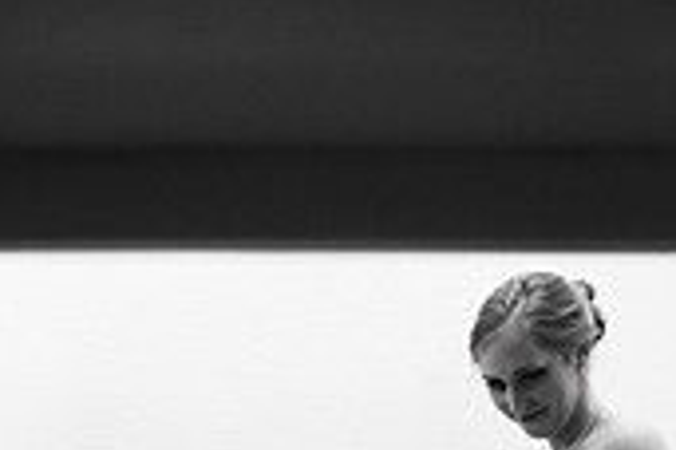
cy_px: 683
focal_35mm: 68
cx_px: 91
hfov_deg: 28.7
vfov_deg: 17.8
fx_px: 1277
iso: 640
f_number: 2.8
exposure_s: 1/100
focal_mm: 20
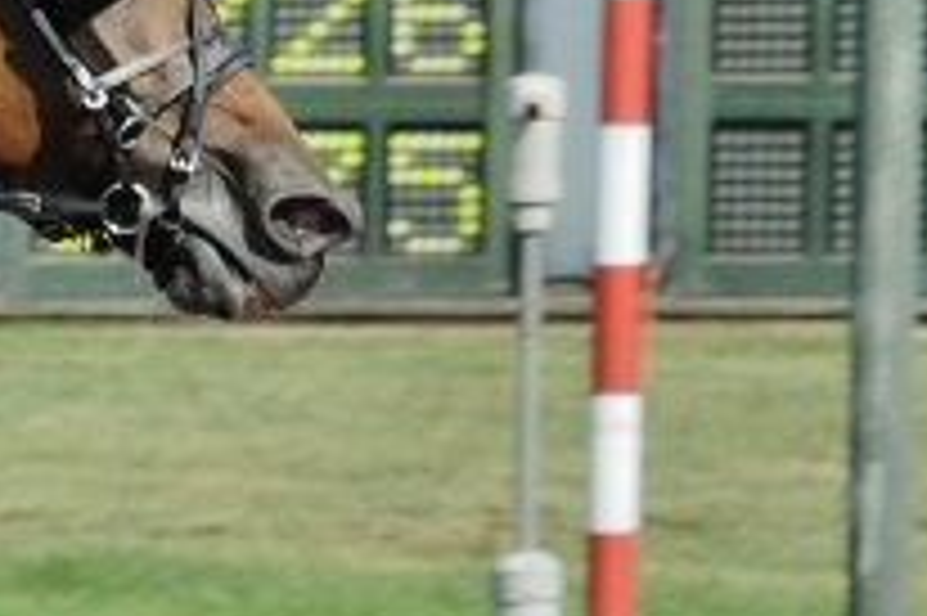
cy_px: 571
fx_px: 24572
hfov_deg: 2.1
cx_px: -1660
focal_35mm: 955
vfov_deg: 1.4
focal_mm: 105
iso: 500
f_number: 9
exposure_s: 1/800
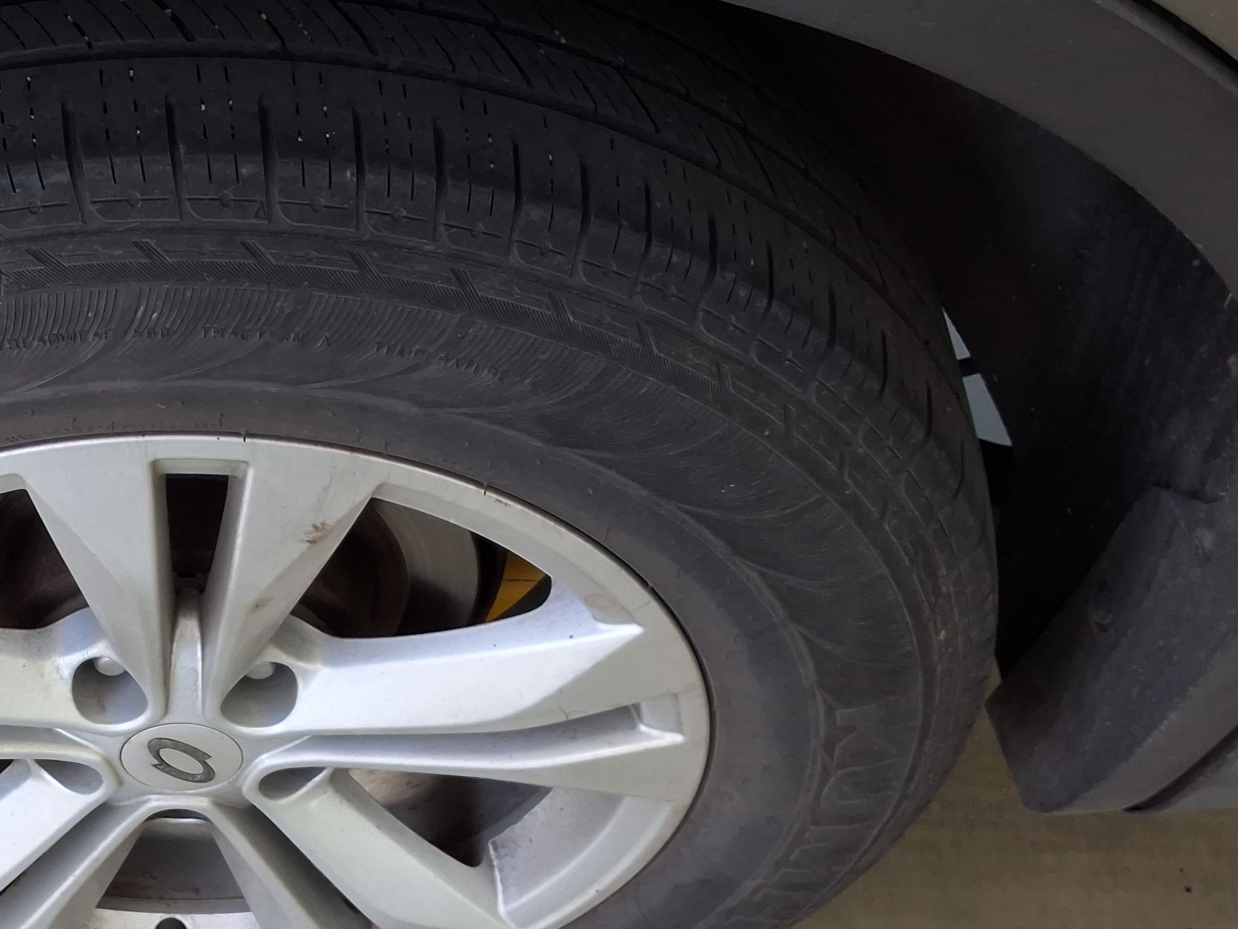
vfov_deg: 26.5
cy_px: 760
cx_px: 149
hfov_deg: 33.8
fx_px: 1931
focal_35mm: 54
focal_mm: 2.91
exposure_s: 1/60
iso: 32
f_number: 1.9
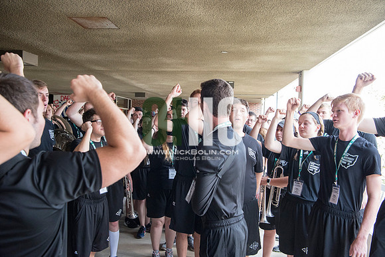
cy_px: 128
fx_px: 332
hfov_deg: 60.3
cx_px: 192
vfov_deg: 42.3
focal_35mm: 31
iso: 2500
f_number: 5
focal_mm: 31
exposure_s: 1/250
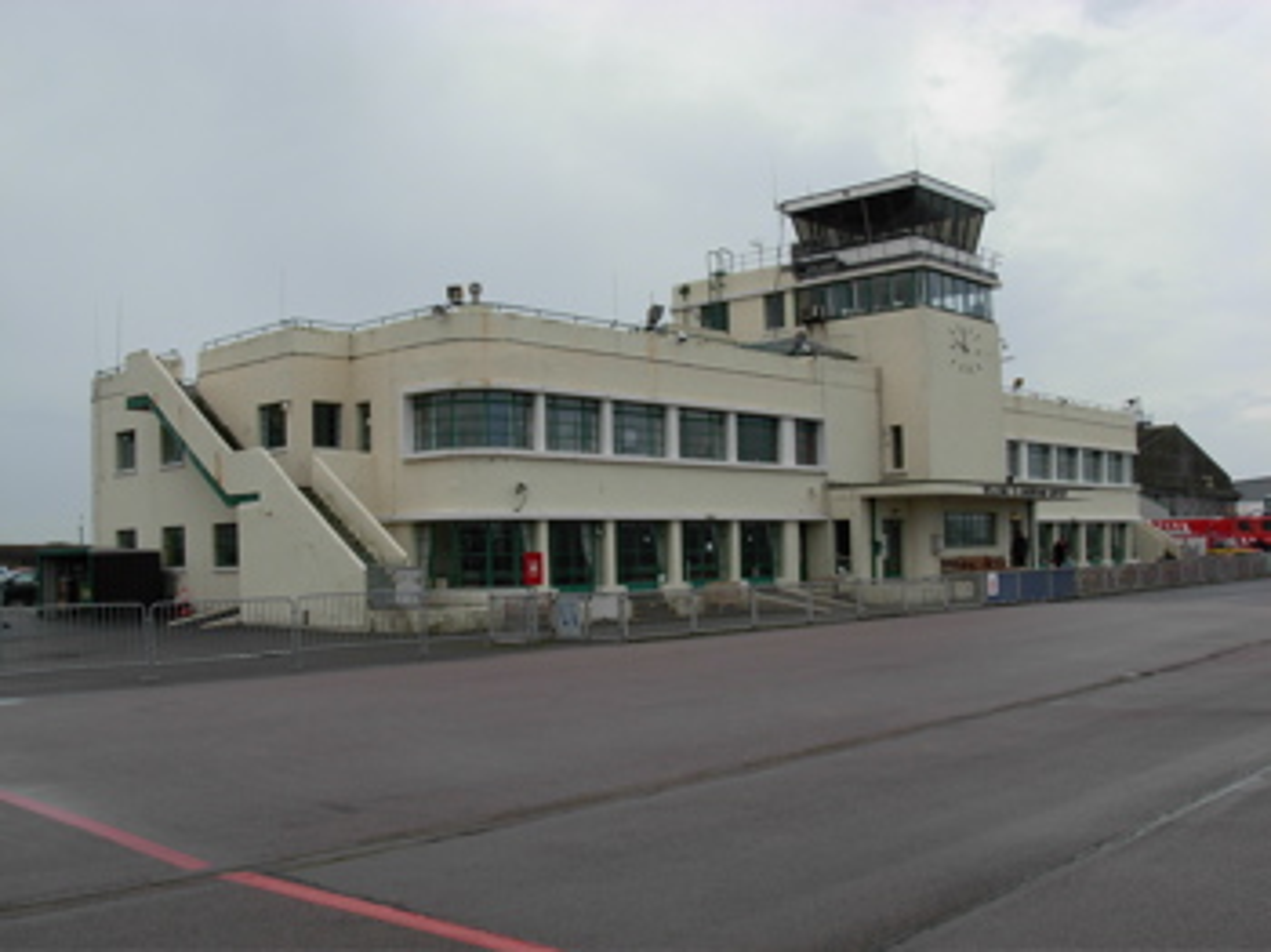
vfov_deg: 37.7
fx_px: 1394
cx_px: 636
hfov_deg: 49.0
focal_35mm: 38
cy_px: 476
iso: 79
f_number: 4.9
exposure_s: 1/362
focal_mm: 6.3
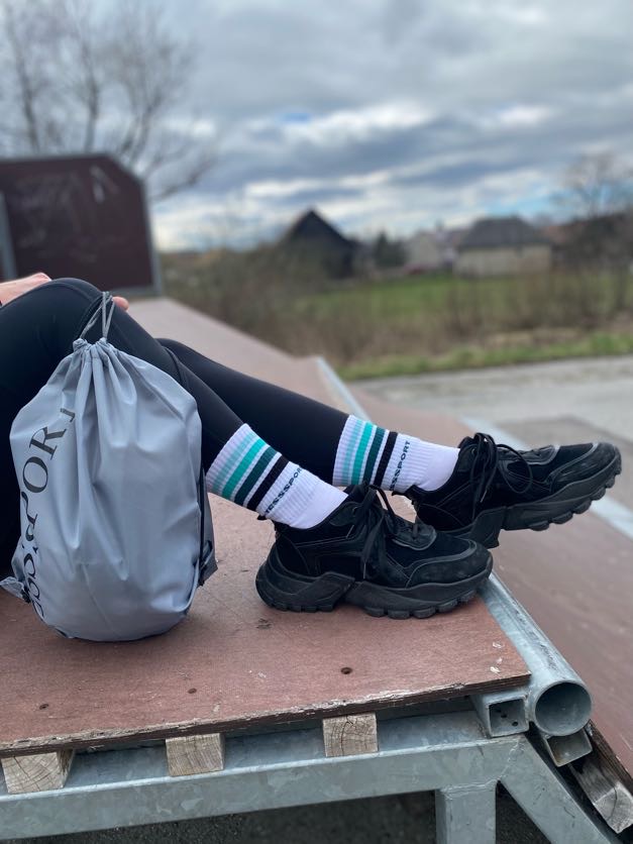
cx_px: 316
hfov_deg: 53.1
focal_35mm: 26
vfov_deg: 67.3
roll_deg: +5.2
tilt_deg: -13.3
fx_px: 634
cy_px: 422
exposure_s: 1/2183
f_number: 1.8
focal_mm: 4.25
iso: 32
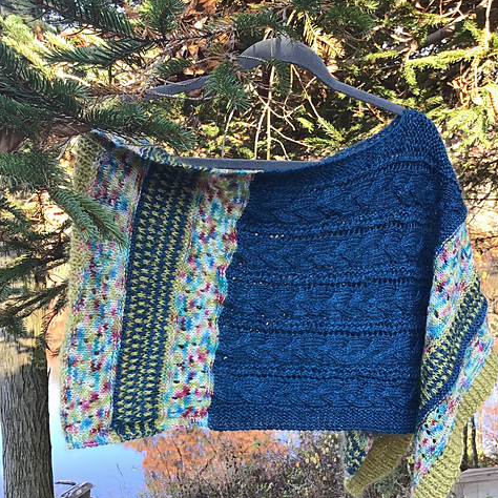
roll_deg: +1.8
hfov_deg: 44.9
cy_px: 299
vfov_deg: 44.7
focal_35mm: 37
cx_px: 250
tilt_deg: -9.6
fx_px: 602
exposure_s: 1/40
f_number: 2.4
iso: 25
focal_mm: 3.3
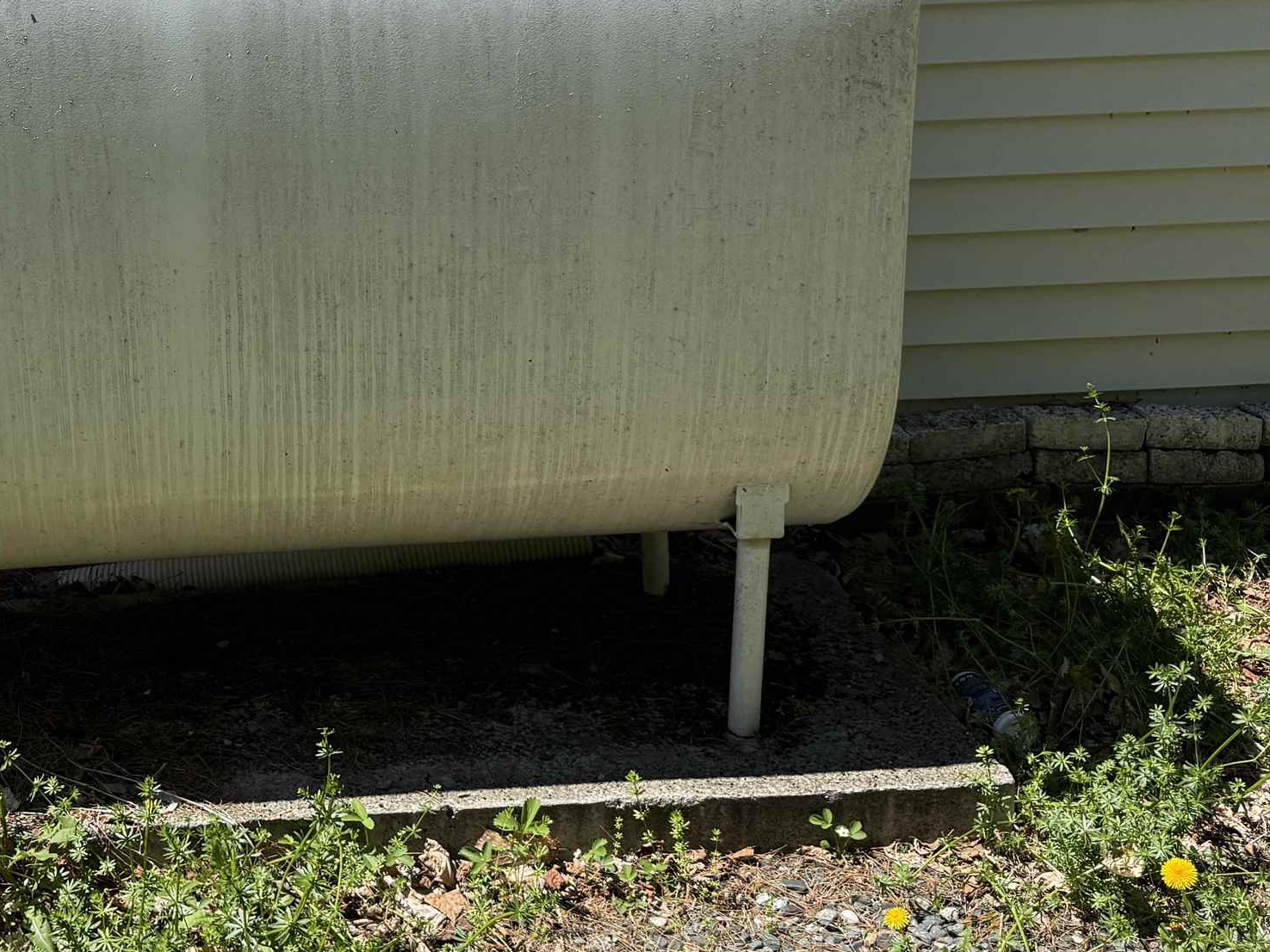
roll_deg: +2.5
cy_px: 273
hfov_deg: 36.6
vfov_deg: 28.8
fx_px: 1834
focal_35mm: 50
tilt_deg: -12.8
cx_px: 210
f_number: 1.78
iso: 125
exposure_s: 1/4975
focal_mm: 6.76
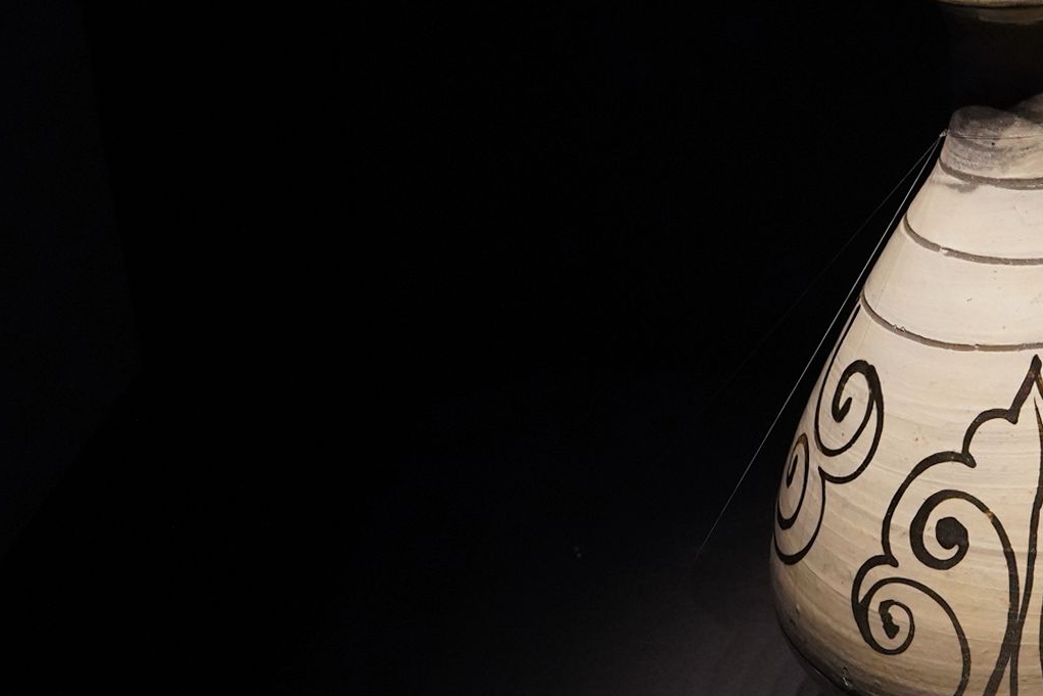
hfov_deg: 37.9
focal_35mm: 47
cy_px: 352
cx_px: 1012
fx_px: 1362
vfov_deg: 28.7
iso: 3200
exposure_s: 1/80
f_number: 4.5
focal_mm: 24
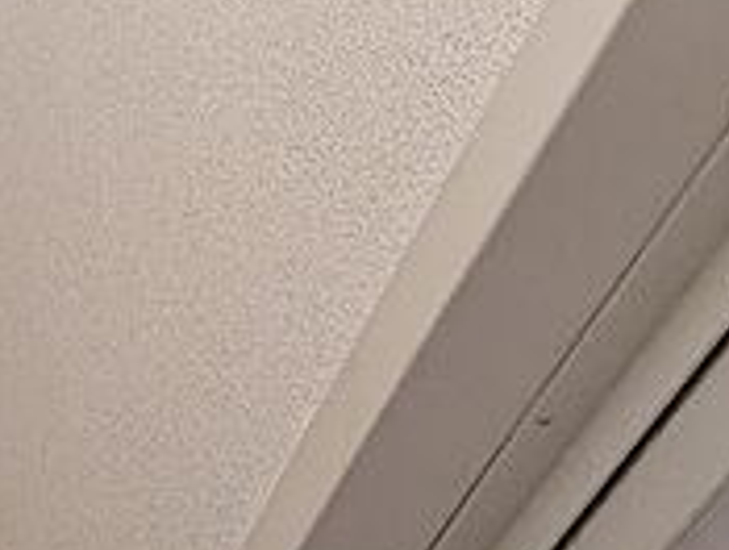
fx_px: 1076
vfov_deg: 24.5
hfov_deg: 24.9
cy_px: -192
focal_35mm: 51
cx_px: -452
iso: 610
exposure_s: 1/60
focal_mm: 1.83
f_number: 2.2
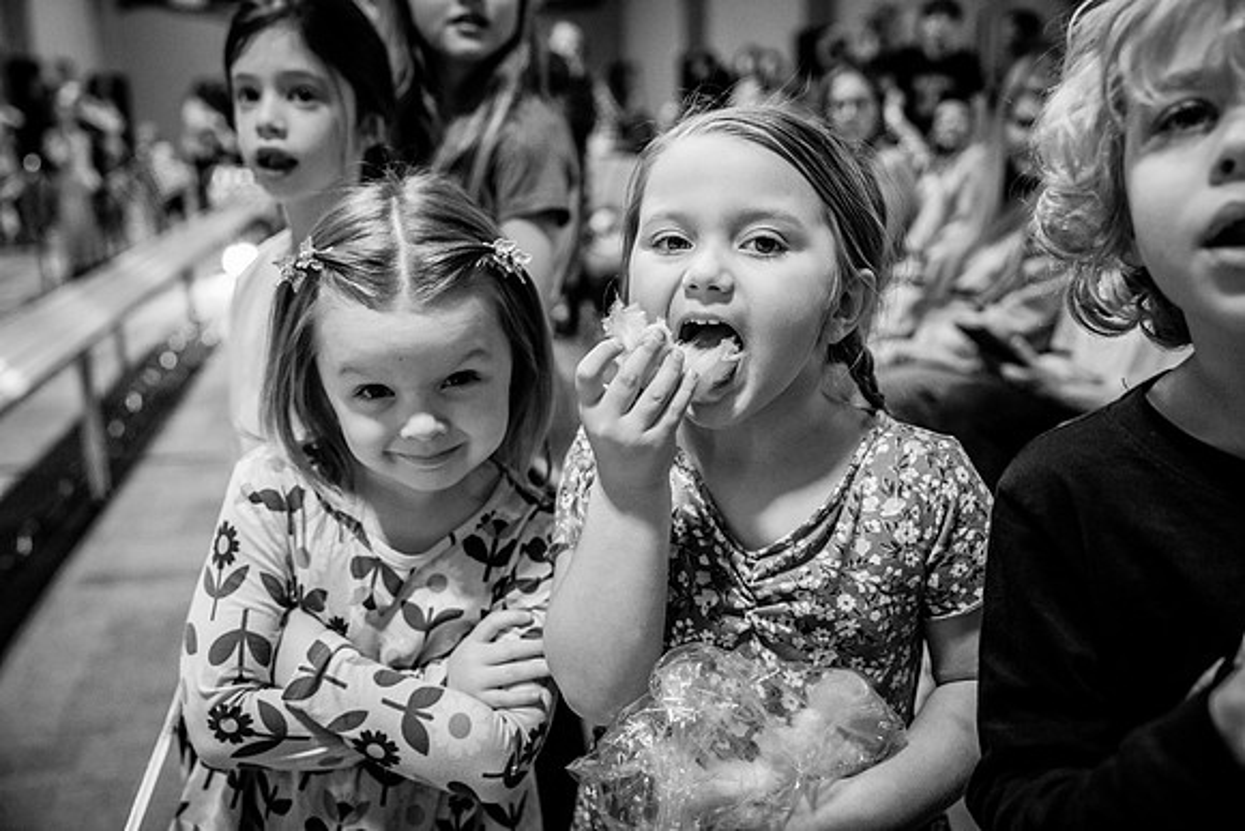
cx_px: 622
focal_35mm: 34
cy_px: 416
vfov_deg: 38.9
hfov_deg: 55.8
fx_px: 1176
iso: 2500
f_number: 2.8
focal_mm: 34
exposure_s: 1/320
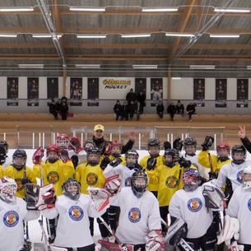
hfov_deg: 27.2
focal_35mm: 63
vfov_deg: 27.3
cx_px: 93
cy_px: 138
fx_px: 517
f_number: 3.1
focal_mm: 17
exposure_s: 1/200
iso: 1600
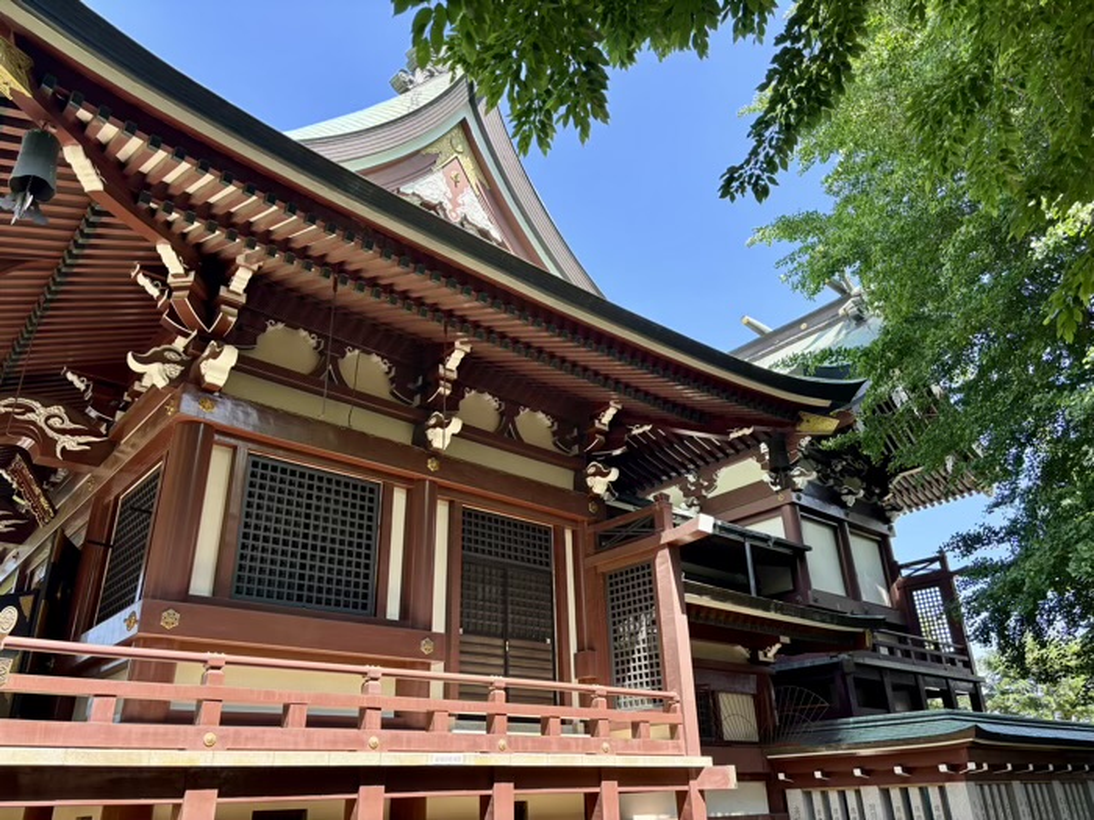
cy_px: 410
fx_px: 822
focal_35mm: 26
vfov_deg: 53.1
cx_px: 547
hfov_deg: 67.3
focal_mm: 5.96
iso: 50
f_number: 1.6
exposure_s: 1/393
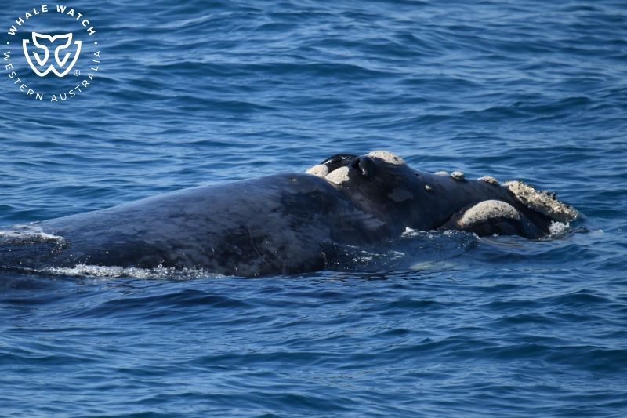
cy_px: 209
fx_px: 10447
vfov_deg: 2.3
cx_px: 314
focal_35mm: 600
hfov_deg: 3.4
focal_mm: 600
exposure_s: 1/8000
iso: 1400
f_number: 6.3
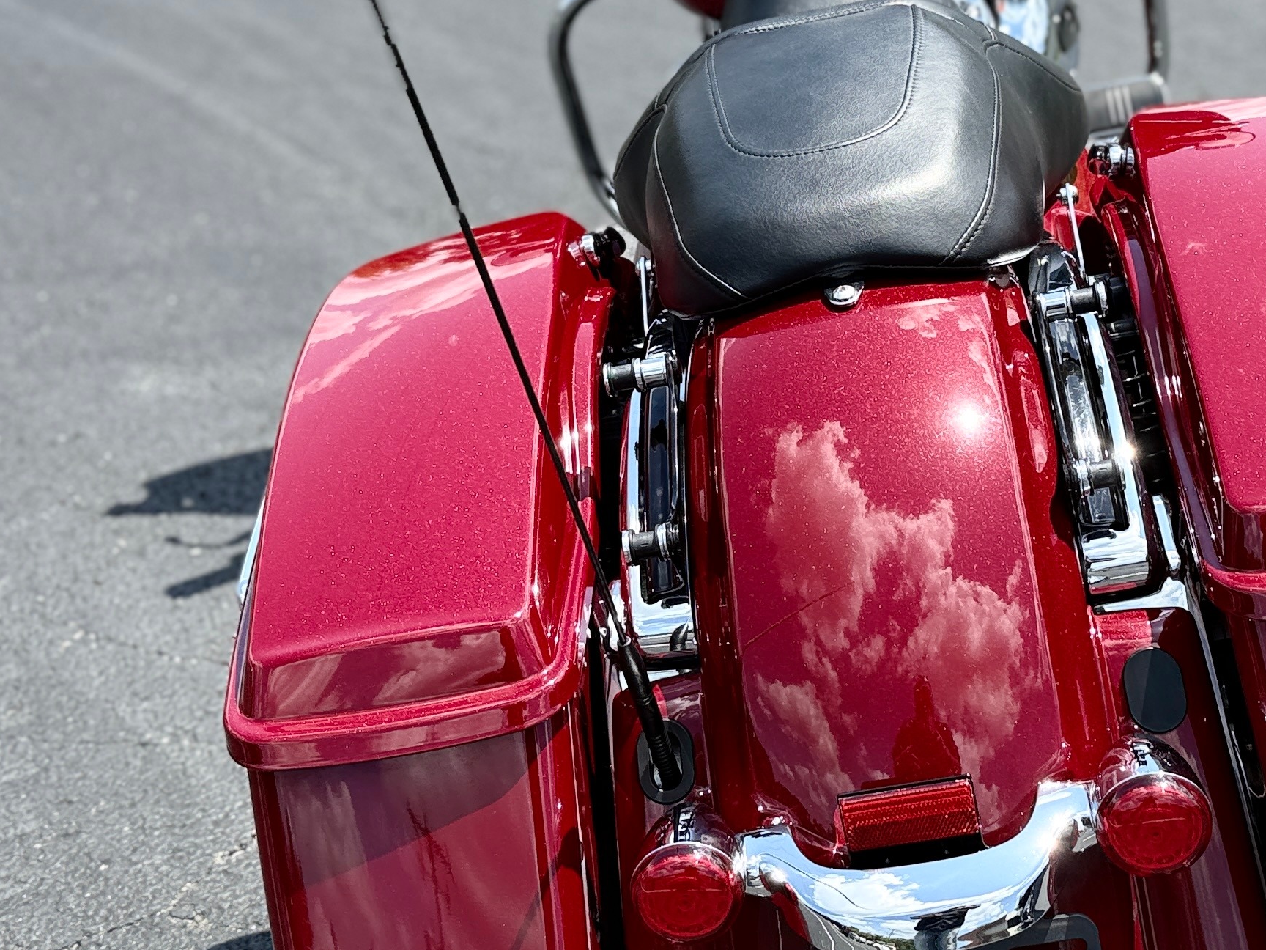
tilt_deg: -22.6
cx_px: 784
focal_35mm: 56
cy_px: 375
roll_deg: -3.7
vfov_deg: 26.0
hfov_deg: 34.2
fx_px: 2048
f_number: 1.78
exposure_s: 1/2525
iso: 80
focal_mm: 6.76
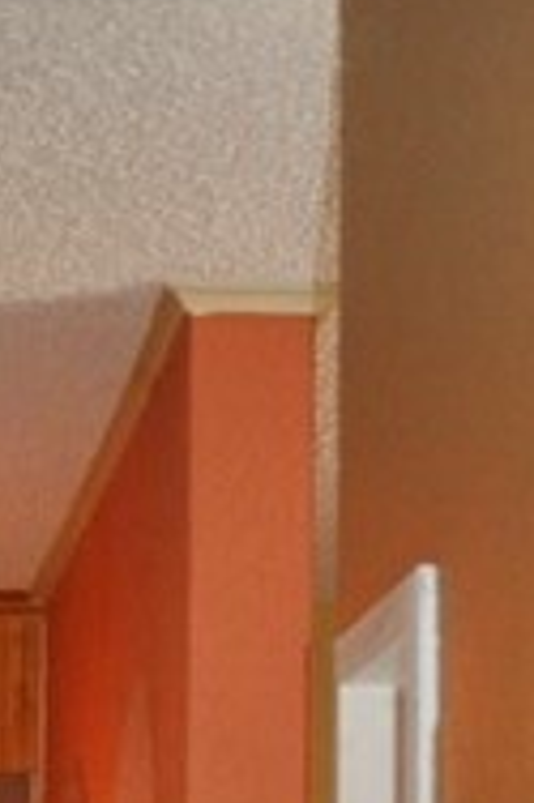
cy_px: 1478
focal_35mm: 156
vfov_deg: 12.0
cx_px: -107
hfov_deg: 8.7
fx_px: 3477
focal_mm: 18
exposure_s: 1/60
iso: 800
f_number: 3.5
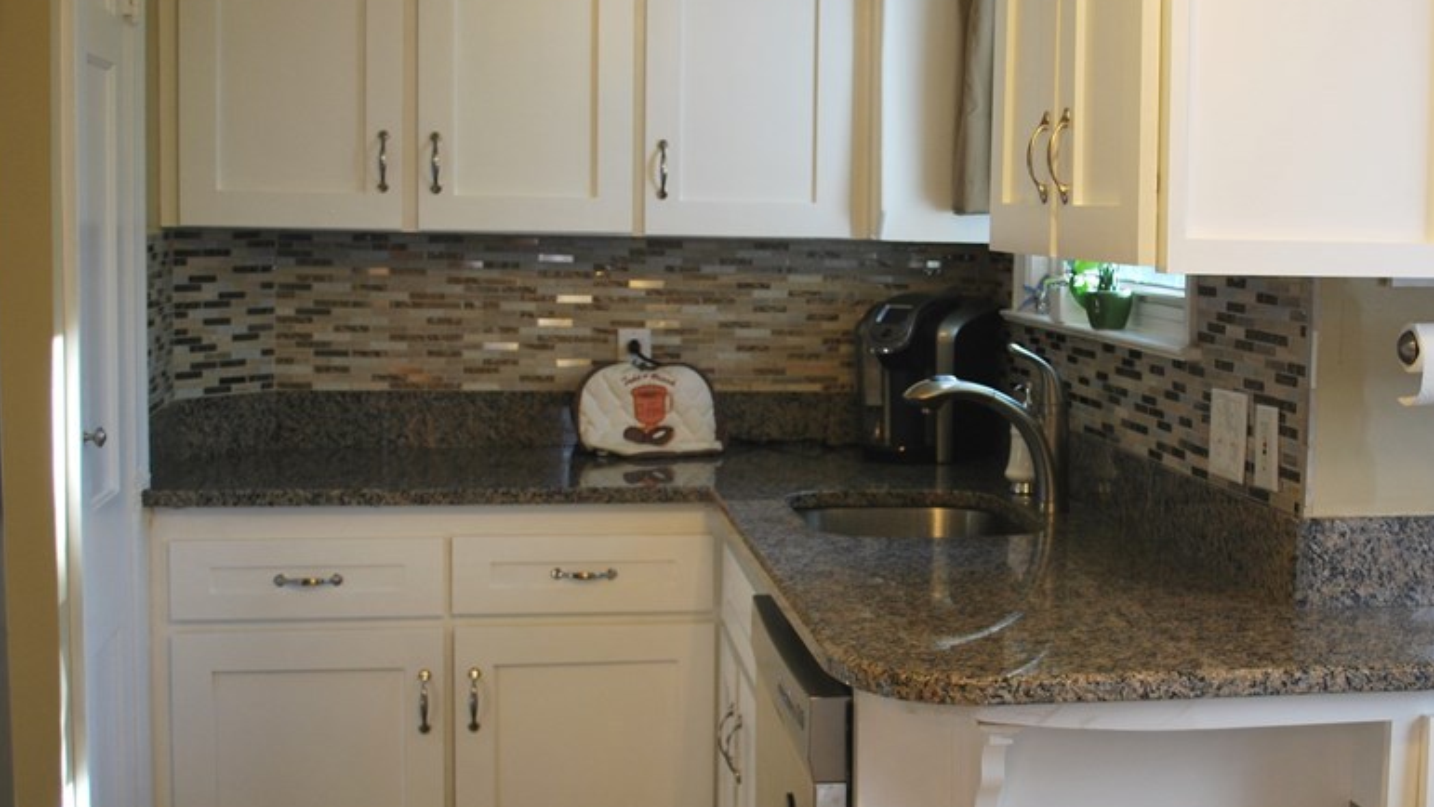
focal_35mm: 53
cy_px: 377
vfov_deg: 22.6
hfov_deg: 38.8
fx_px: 2016
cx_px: 931
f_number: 4.2
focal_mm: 24
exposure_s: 1/30
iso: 250
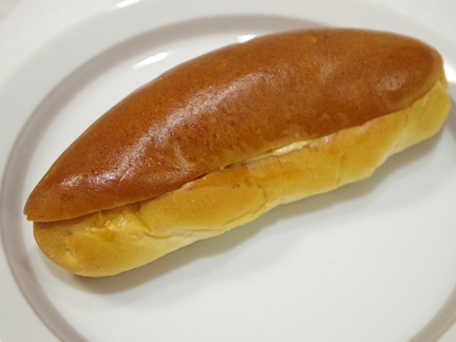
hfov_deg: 33.5
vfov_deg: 25.4
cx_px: 239
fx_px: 758
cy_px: 172
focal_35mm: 58
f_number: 4.5
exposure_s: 1/160
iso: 1600
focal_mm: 35
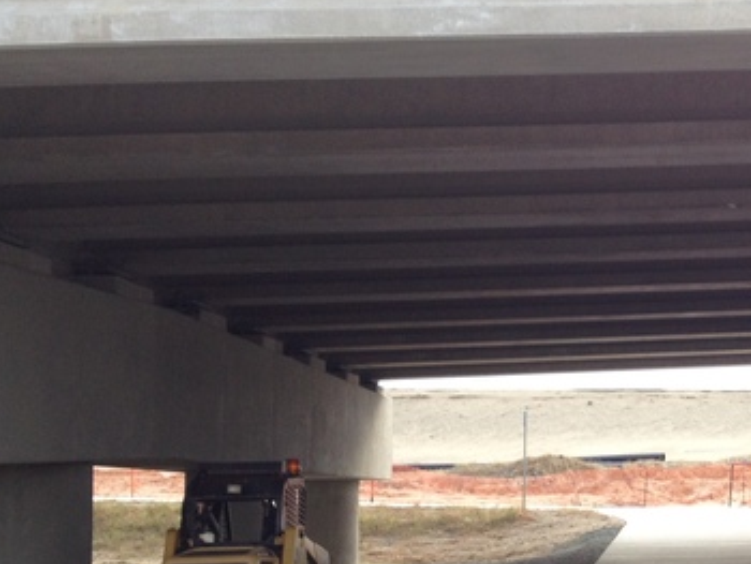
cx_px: 755
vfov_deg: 18.4
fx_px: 1737
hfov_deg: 23.4
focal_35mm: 80
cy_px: 375
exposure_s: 1/363
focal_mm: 4.28
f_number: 2.4
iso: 50
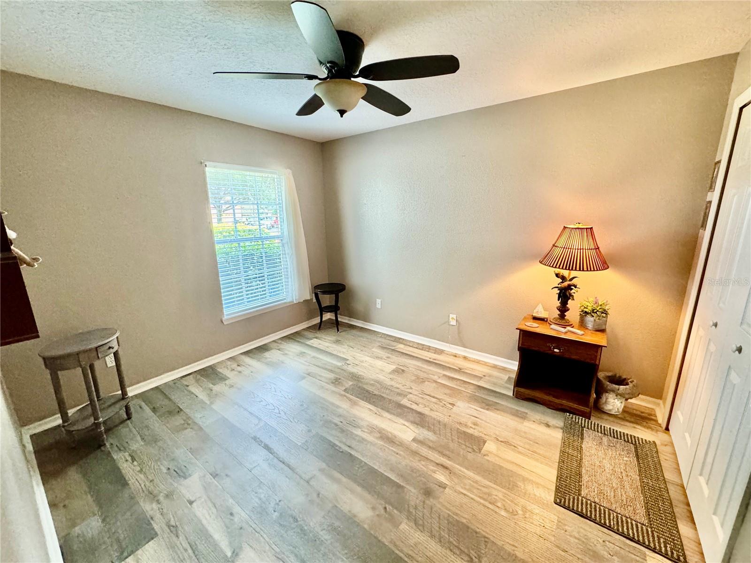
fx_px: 304
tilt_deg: -13.5
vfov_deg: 85.7
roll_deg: +1.1
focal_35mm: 14
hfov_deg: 102.1
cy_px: 282
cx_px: 376
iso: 400
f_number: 2.2
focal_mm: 2.22
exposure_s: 1/60
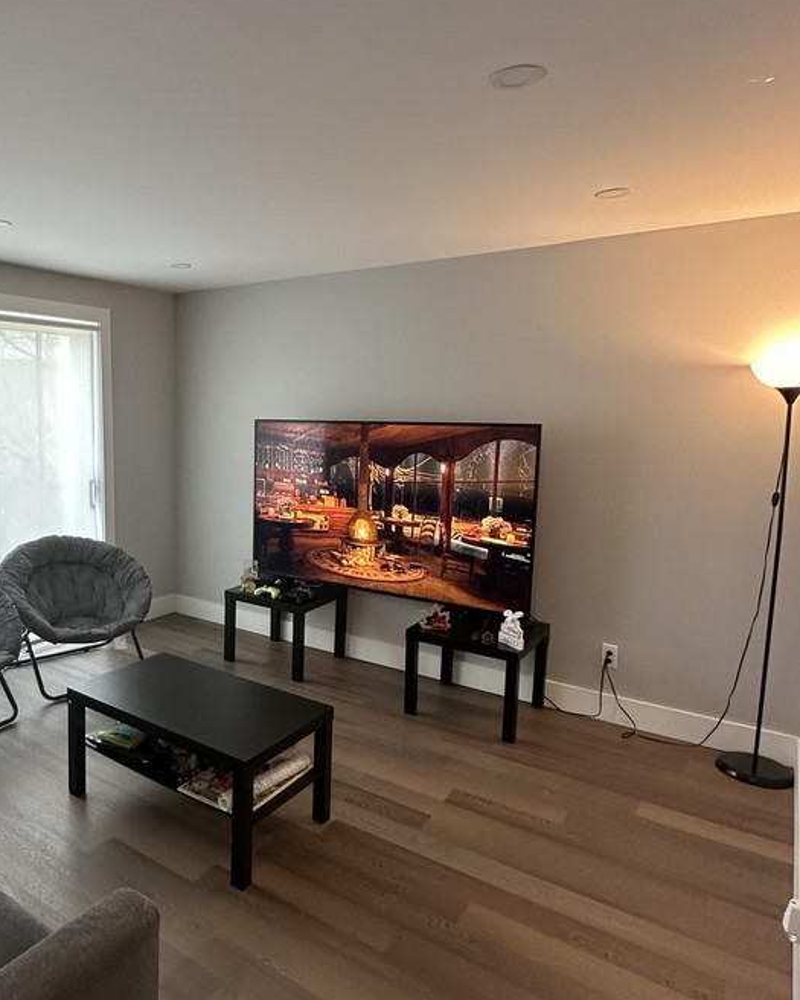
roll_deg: +0.7
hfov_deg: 56.3
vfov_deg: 70.3
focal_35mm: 24
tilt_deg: -8.3
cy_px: 502
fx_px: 710
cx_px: 213
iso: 200
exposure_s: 1/60
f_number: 2.2
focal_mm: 2.22
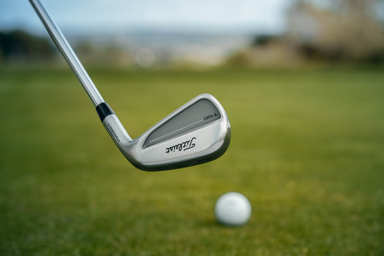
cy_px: 128
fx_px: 960
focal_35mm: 90
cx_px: 192
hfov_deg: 22.6
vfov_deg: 15.2
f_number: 5.6
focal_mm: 90
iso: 250
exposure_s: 1/320
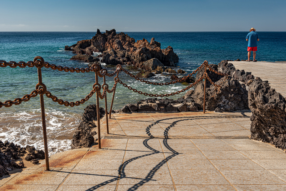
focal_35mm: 38
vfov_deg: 35.1
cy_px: 96
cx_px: 143
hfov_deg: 50.7
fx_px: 302
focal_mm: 38
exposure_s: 1/60
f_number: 9
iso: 50
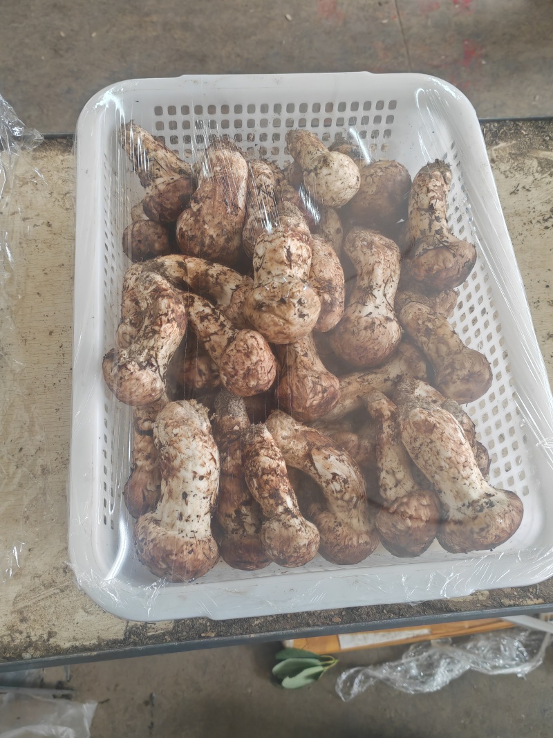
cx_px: 276
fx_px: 703
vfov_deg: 55.4
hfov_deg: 42.9
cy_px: 369
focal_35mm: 33
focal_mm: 5.52
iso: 400
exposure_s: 1/100
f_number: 1.9
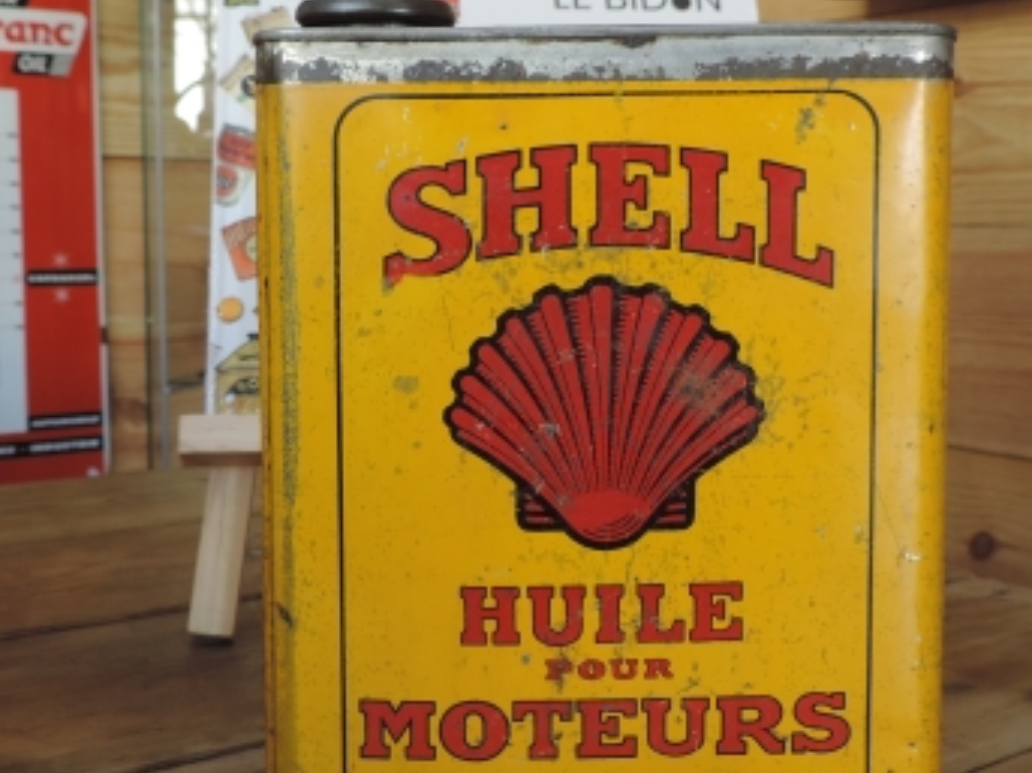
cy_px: 307
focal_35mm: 49
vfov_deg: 29.6
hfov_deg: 38.9
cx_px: 463
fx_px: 1460
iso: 100
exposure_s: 1/30
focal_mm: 4.9
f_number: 3.1
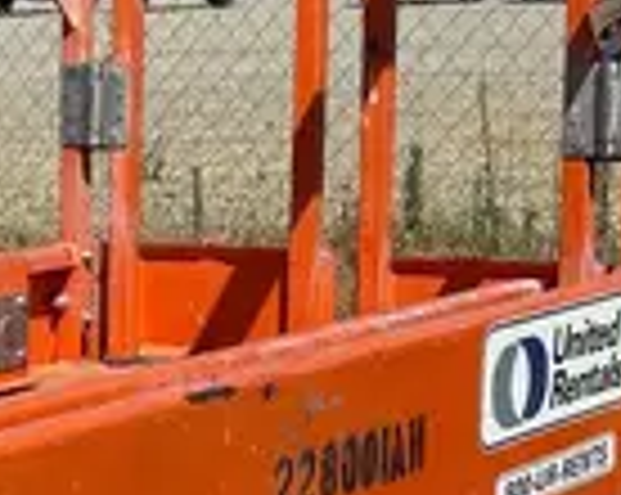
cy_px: 547
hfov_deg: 13.9
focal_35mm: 135
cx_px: -104
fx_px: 2478
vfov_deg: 11.2
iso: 50
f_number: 1.6
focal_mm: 5.96
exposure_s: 1/4630
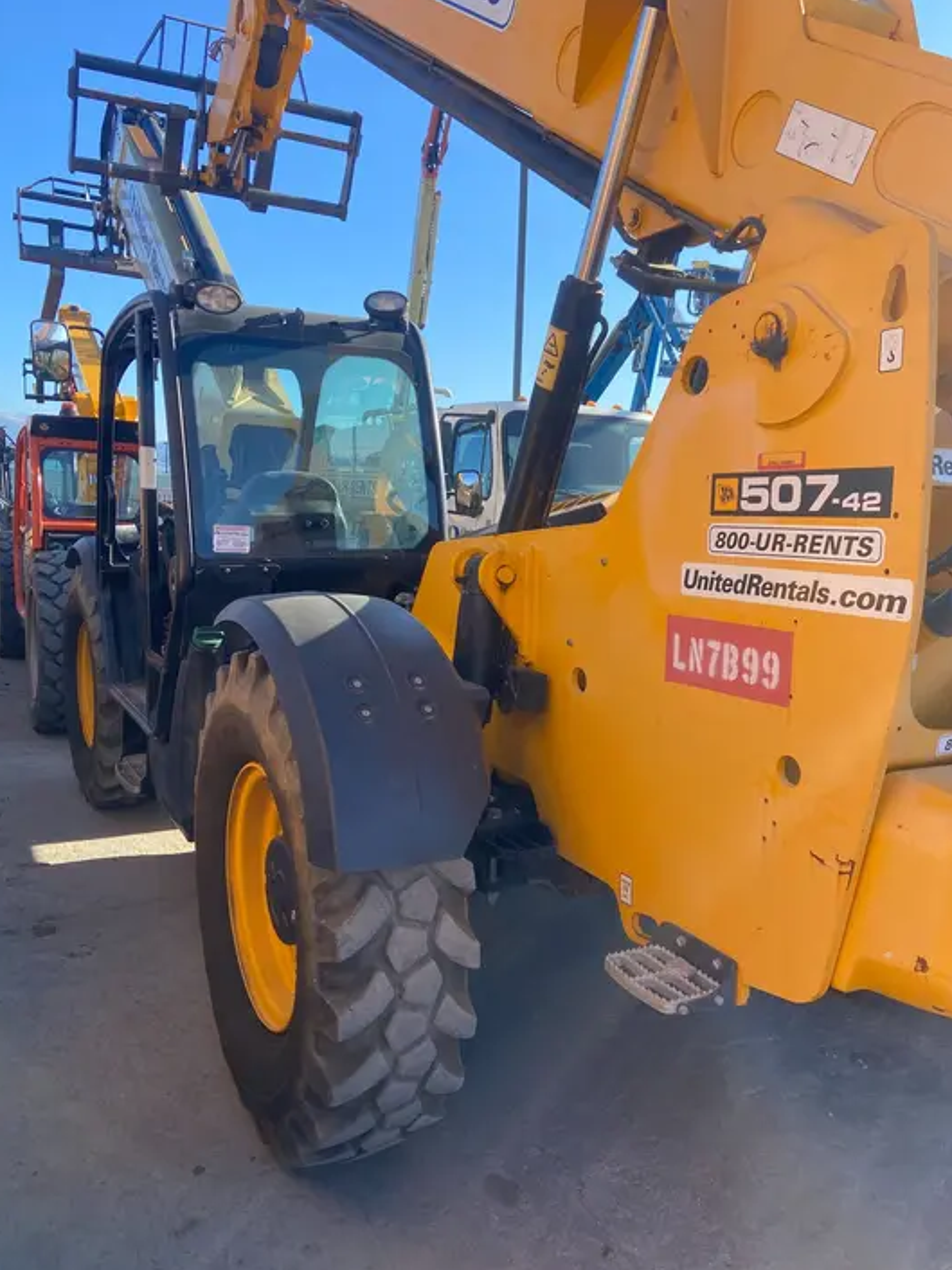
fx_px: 991
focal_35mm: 27
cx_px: 470
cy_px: 629
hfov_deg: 51.3
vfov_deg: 65.3
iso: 32
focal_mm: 4.25
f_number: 1.8
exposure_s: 1/942
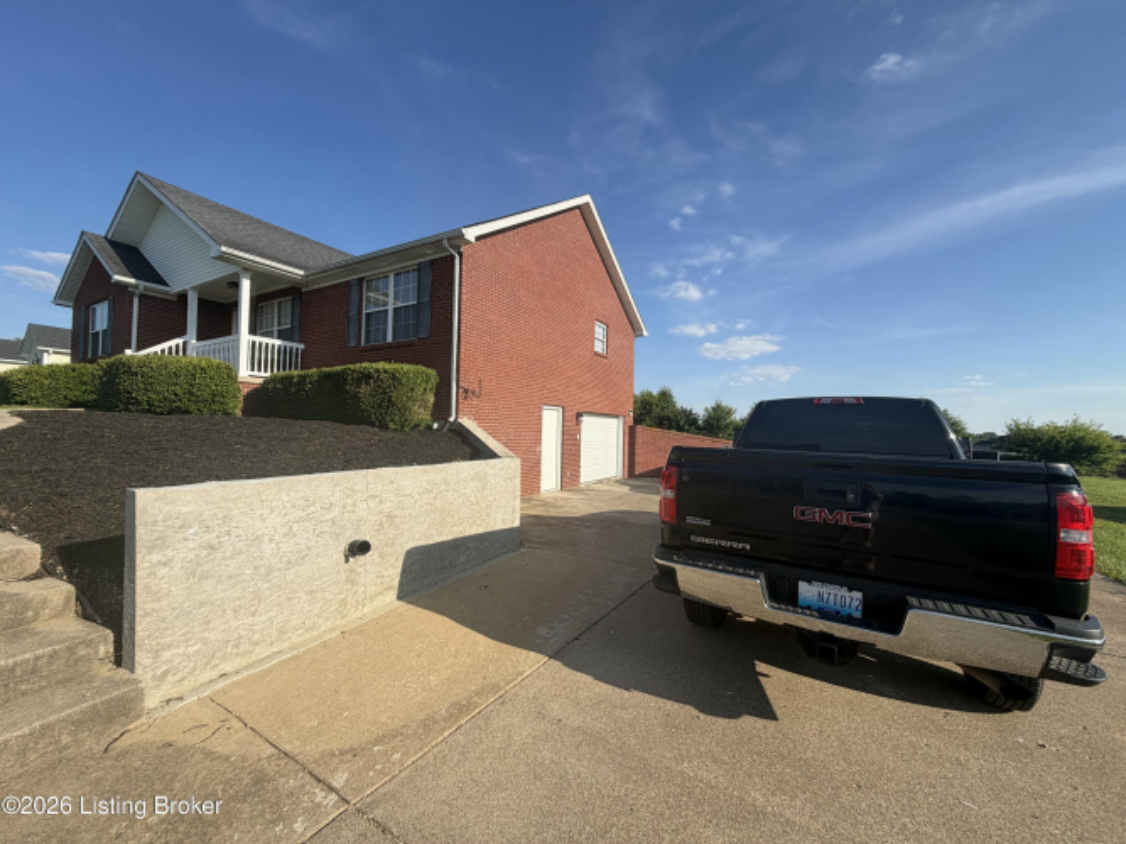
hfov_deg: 102.1
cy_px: 422
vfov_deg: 85.7
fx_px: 455
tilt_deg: +2.3
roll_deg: -1.7
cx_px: 563
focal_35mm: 14
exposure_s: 1/770
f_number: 2.2
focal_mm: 2.22
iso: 25
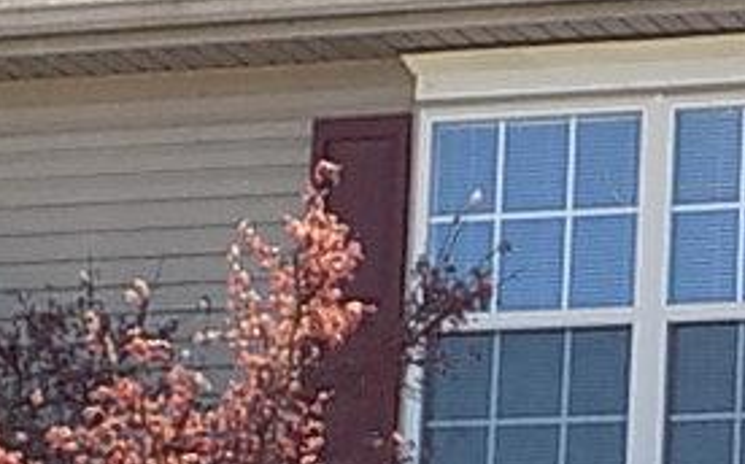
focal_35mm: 252
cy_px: 936
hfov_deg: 8.2
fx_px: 5112
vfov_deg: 5.1
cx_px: 939
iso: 80
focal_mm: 7.3
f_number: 3.6
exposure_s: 1/320
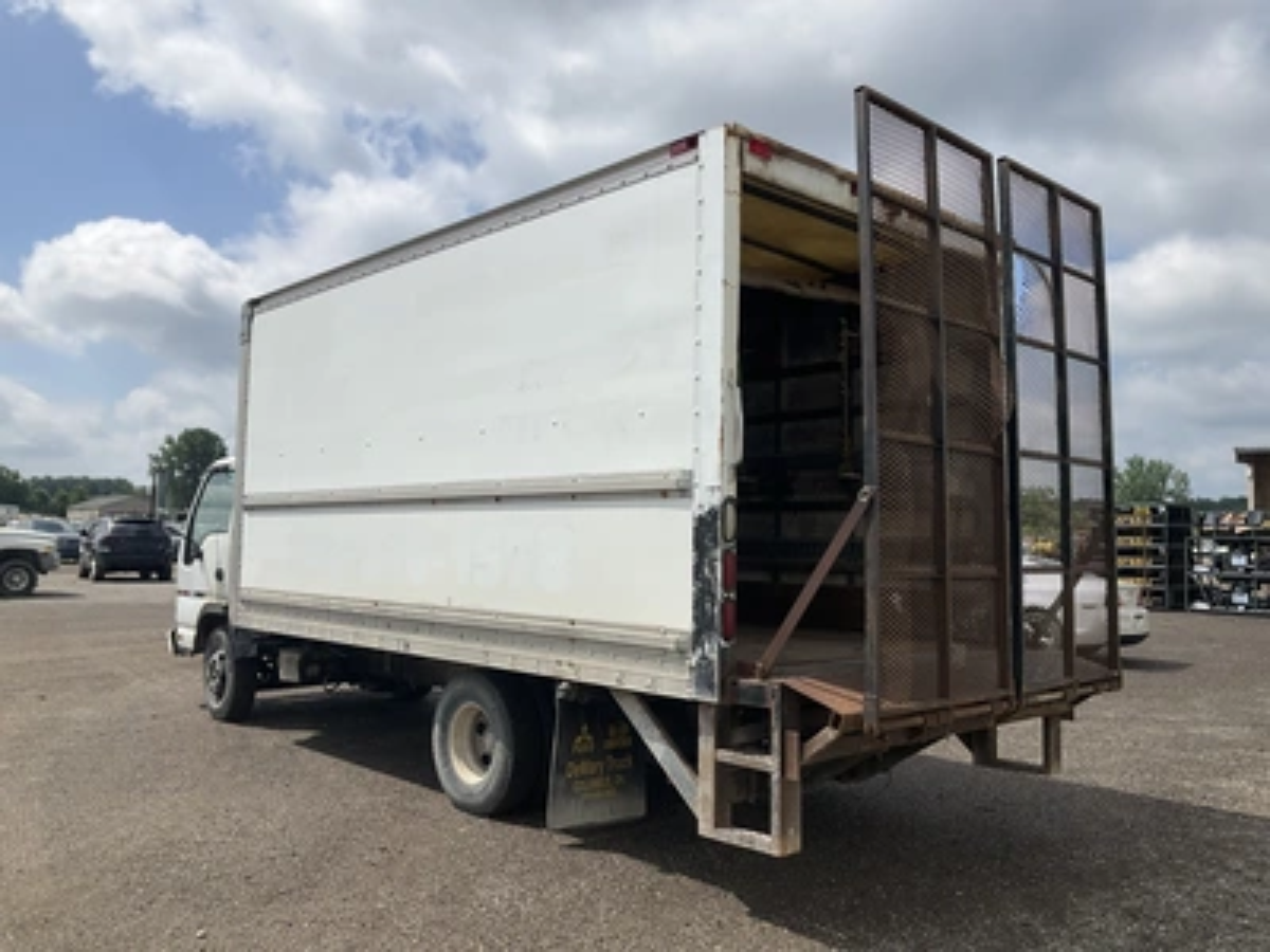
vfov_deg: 48.2
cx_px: 635
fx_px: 1064
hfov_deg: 61.7
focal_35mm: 29
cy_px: 476
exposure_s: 1/3322
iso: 25
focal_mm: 3
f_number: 1.8
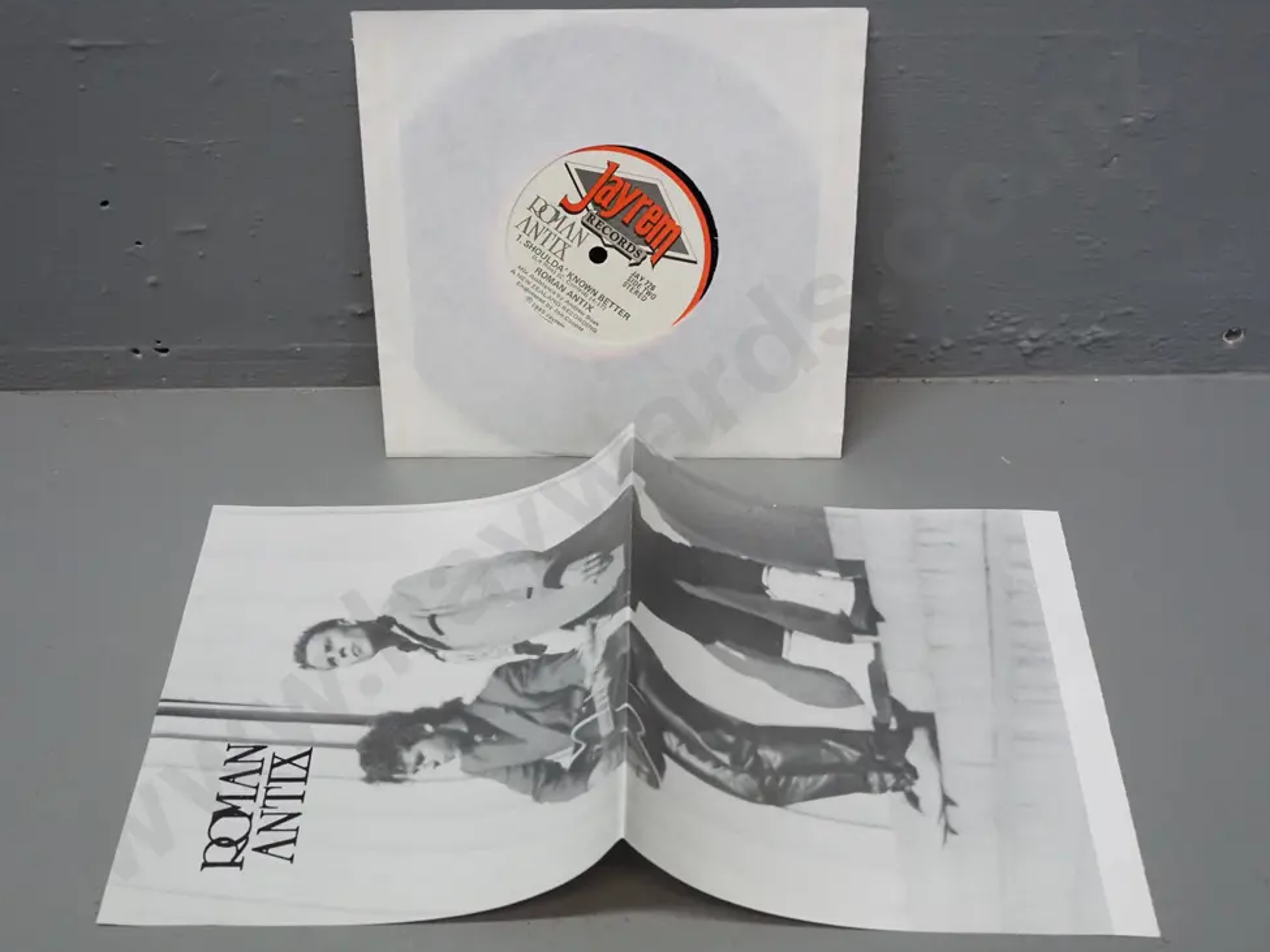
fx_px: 1541
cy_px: 468
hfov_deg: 44.8
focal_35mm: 42
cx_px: 620
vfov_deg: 34.3
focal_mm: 20
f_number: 5.6
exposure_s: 1/250
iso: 3200
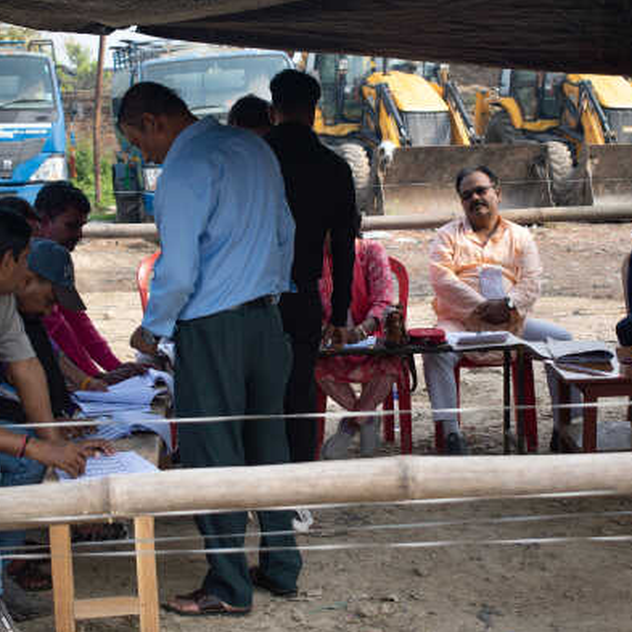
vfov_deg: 23.4
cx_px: 302
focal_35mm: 74
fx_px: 1529
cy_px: 318
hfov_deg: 23.4
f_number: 4.8
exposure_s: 1/800
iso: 200
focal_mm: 38
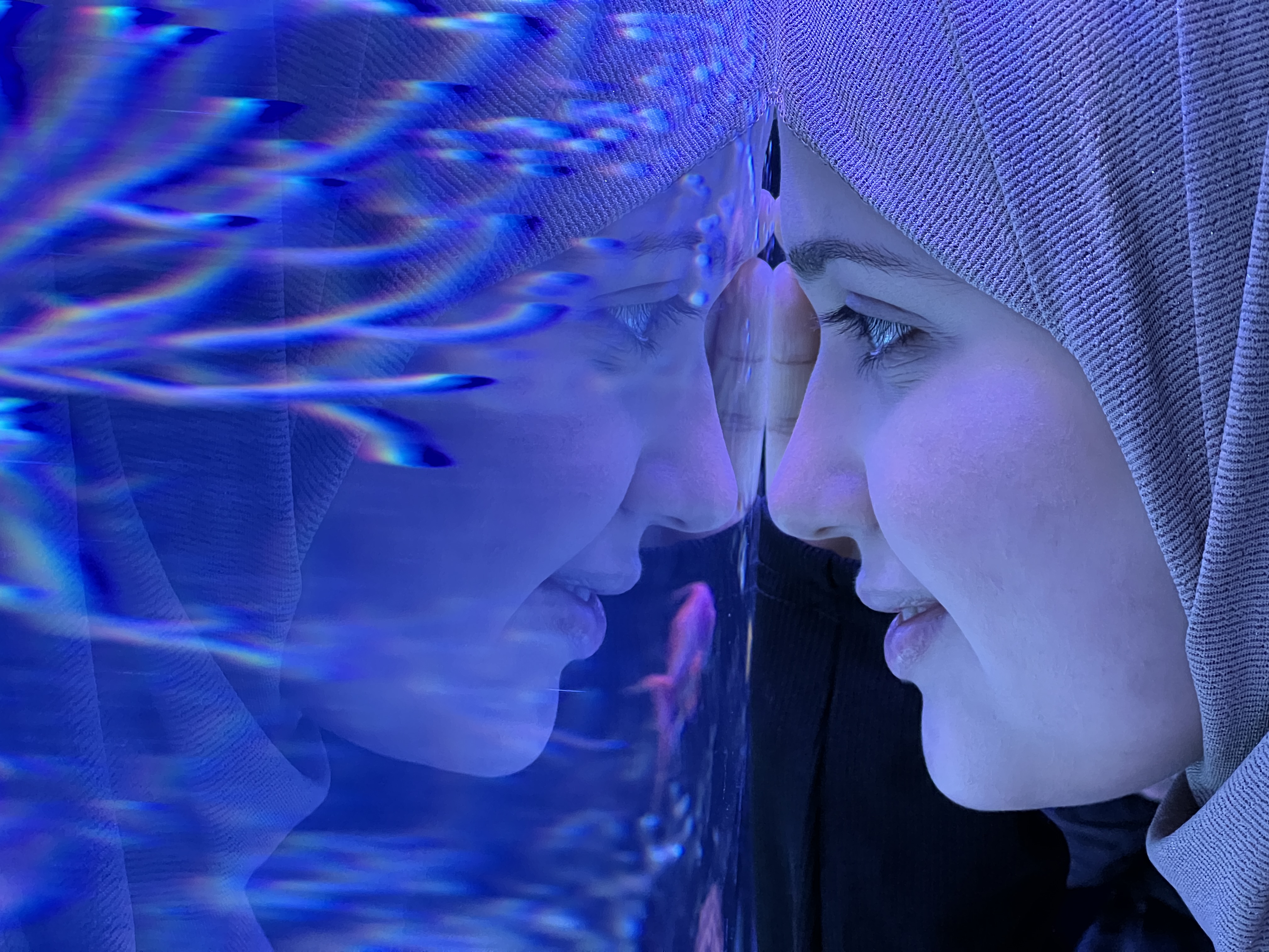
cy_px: 476
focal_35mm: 77
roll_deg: -2.1
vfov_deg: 19.1
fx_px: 2823
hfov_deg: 25.3
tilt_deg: -4.8
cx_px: 634
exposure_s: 1/50
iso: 800
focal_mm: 9
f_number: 2.8
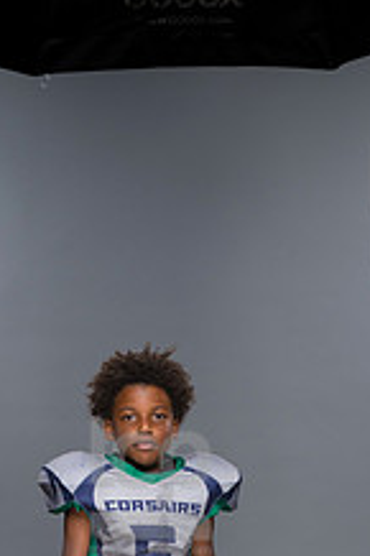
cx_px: 151
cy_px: 487
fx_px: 2548
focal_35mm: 165
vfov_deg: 12.4
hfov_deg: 8.3
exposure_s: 1/250
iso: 320
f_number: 6.3
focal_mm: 80
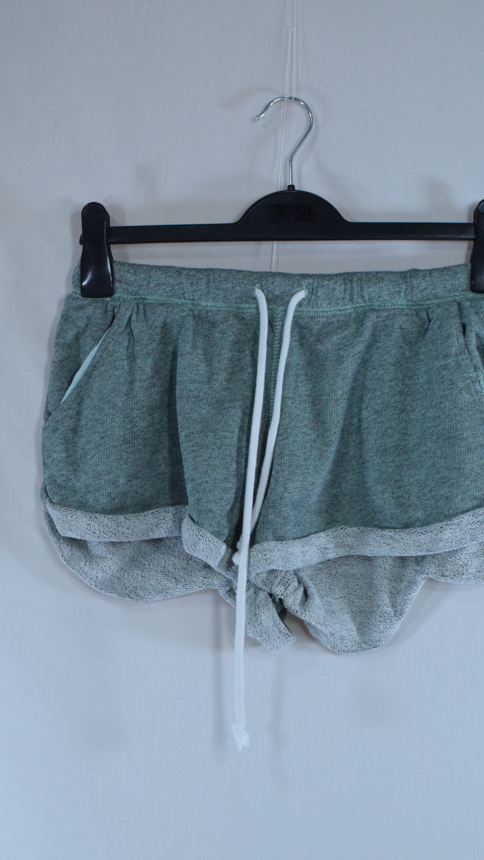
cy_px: 429
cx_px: 271
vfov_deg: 34.9
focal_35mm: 60
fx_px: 1369
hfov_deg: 20.0
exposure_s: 1/160
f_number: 18
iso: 3200
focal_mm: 38
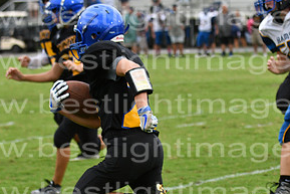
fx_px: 3393
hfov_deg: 4.9
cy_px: 128
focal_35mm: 421
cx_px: 172
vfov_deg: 3.3
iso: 800
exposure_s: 1/2000
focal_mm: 140
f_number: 3.5
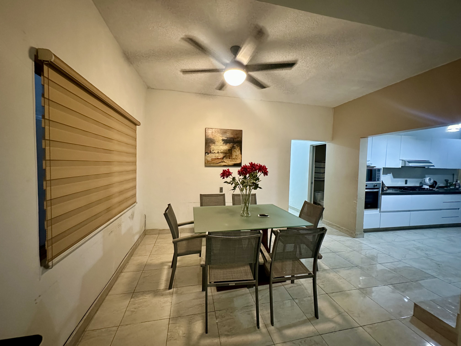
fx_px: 186
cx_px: 230
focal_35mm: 14
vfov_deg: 85.7
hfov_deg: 102.1
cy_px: 173
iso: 800
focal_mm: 2.22
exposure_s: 1/60
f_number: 2.2
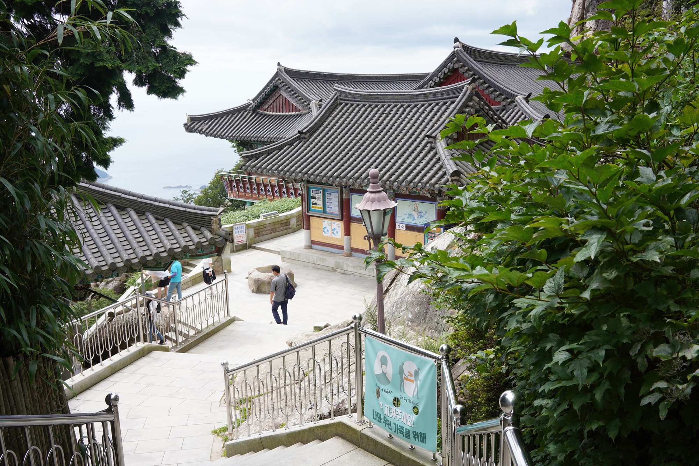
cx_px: 350
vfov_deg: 37.9
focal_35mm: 35
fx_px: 680
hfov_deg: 54.4
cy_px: 233
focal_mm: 35
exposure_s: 1/100
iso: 100
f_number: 8
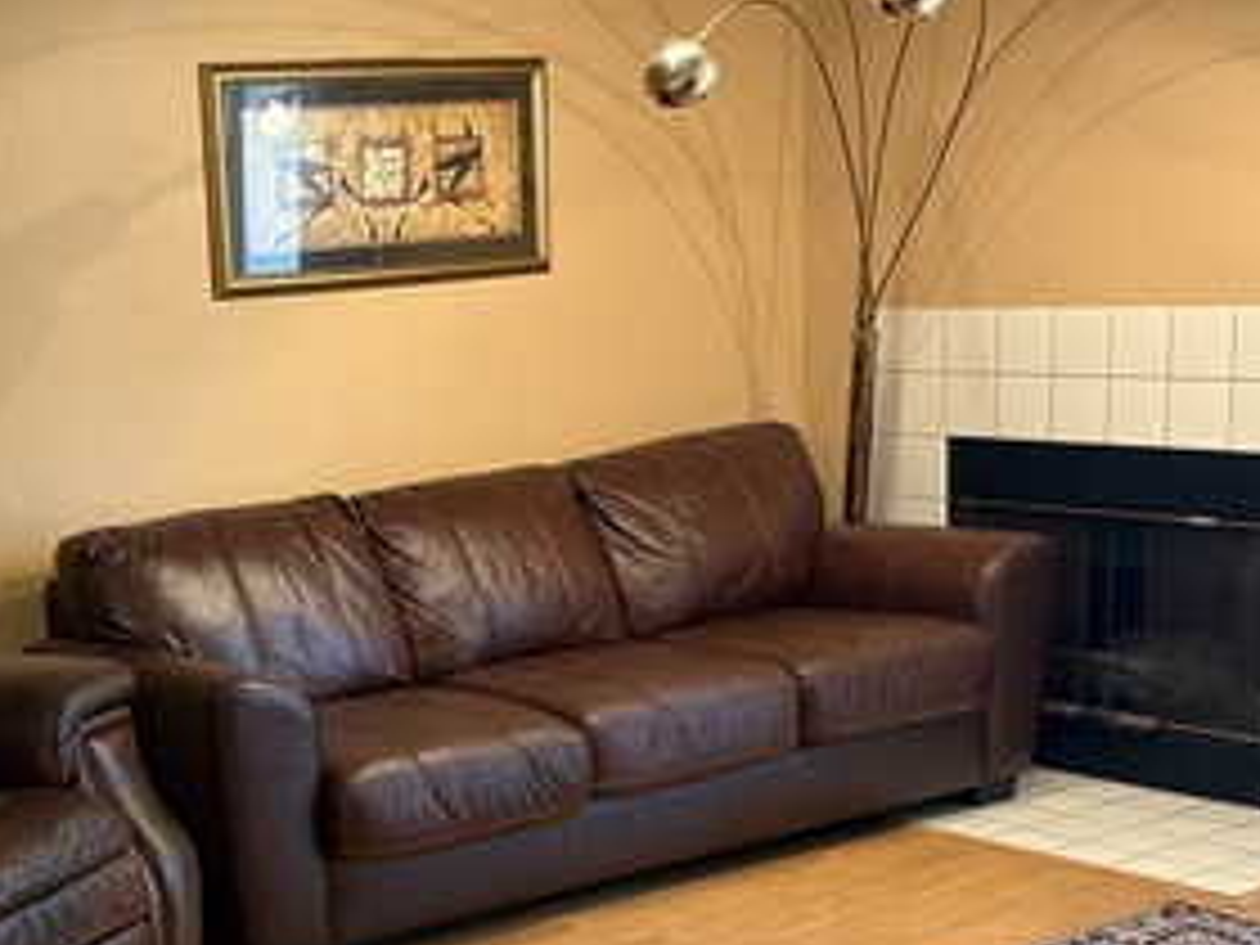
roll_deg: +4.6
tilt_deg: -12.7
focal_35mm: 62
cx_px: 263
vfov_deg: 23.3
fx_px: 2257
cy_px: 756
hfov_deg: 30.5
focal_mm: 5.96
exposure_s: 1/60
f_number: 1.6
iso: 320
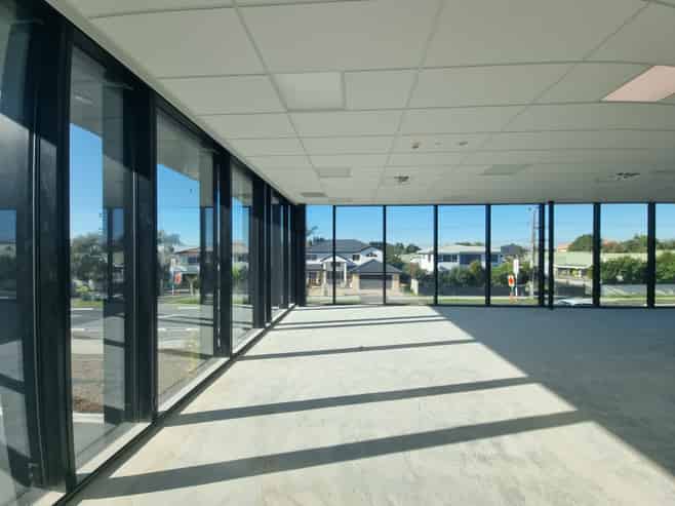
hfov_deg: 106.2
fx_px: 253
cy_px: 253
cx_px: 338
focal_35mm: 13
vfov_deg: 89.9
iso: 50
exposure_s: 1/1096
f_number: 2.2
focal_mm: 2.2
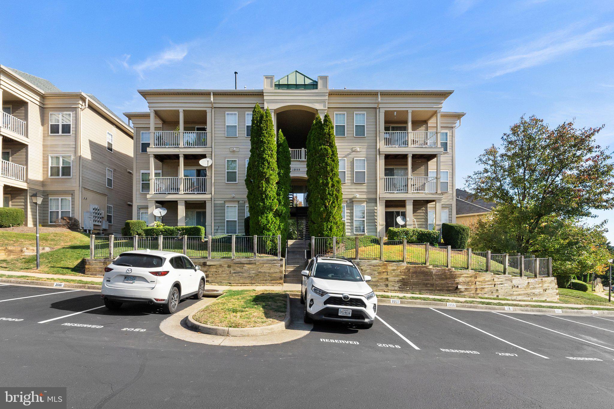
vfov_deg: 77.3
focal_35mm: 15
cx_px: 307
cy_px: 204
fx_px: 256
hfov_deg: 100.4
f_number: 8
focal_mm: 10
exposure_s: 1/1000
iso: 640
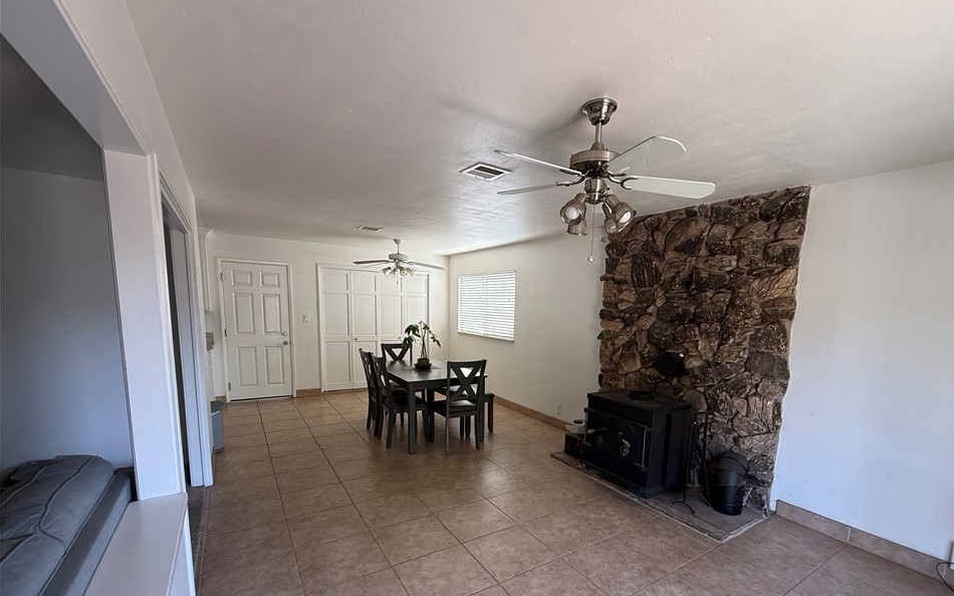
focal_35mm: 16
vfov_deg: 70.4
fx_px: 416
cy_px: 362
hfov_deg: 97.6
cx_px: 513
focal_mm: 2.22
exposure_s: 1/99
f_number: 2.2
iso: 160
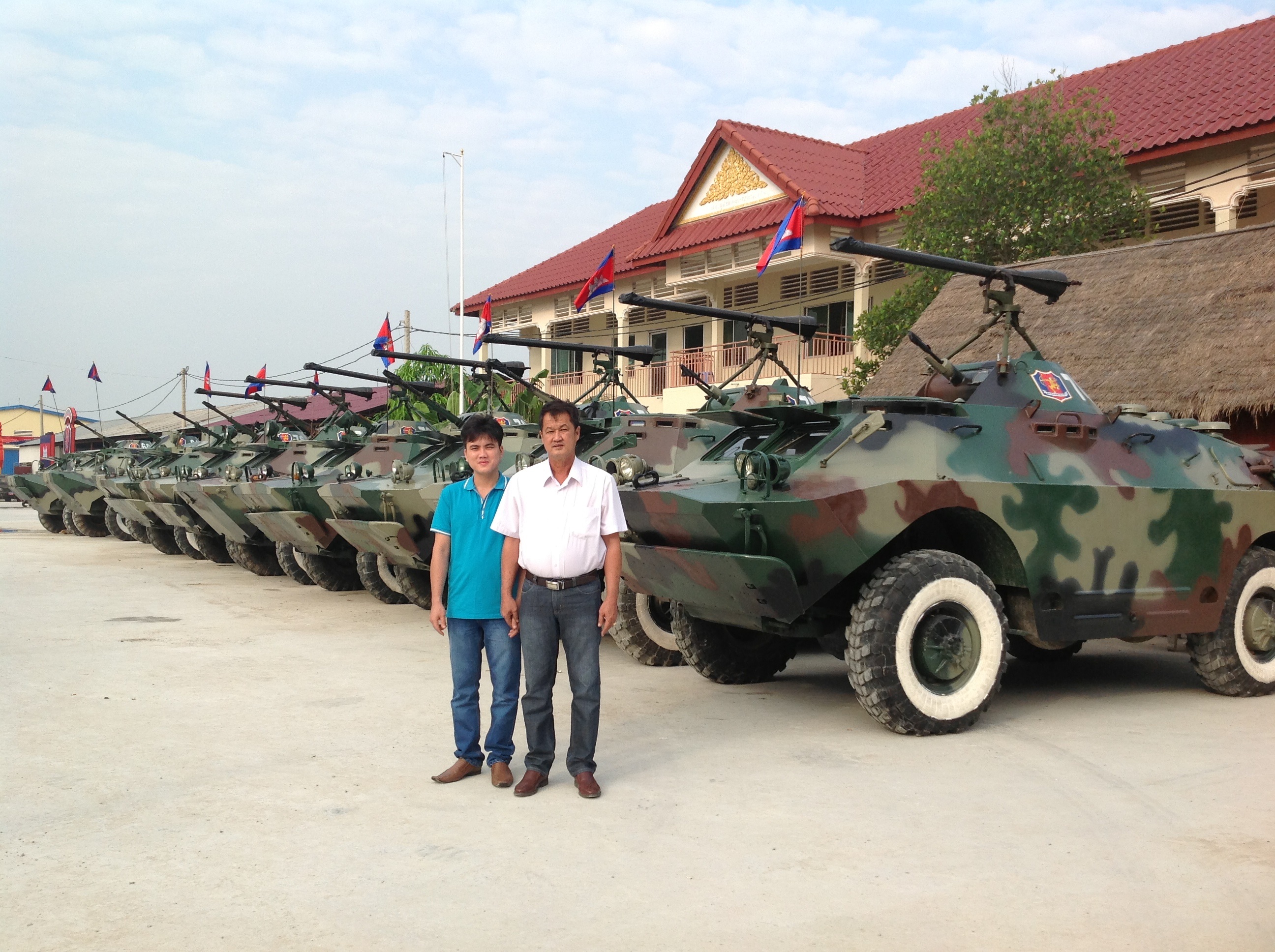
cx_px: 638
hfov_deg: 52.7
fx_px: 1287
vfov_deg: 40.6
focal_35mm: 35
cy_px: 476
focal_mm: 4.28
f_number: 2.4
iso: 50
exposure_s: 1/796
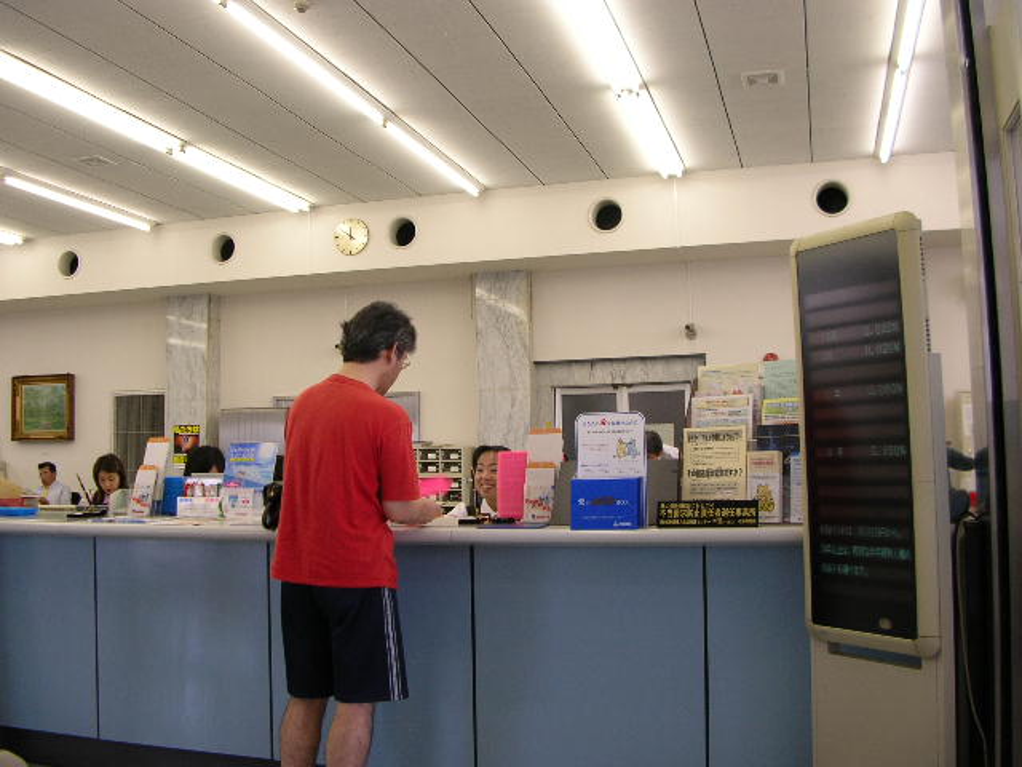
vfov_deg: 40.7
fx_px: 1033
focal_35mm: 35
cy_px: 384
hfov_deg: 52.6
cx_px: 511
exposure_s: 1/32
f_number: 2.8
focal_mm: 5.8
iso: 50
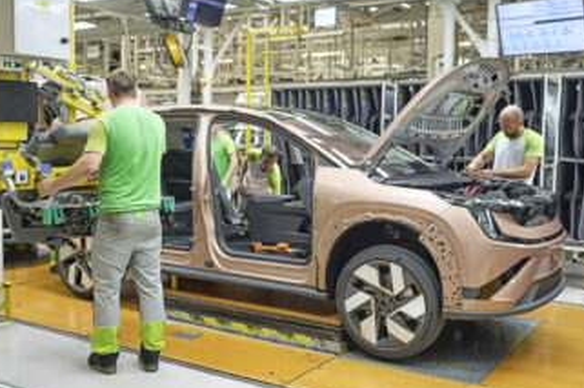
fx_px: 680
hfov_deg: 46.4
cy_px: 180
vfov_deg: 31.8
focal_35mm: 42
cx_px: 263
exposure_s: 1/500
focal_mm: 35
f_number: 2
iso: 800
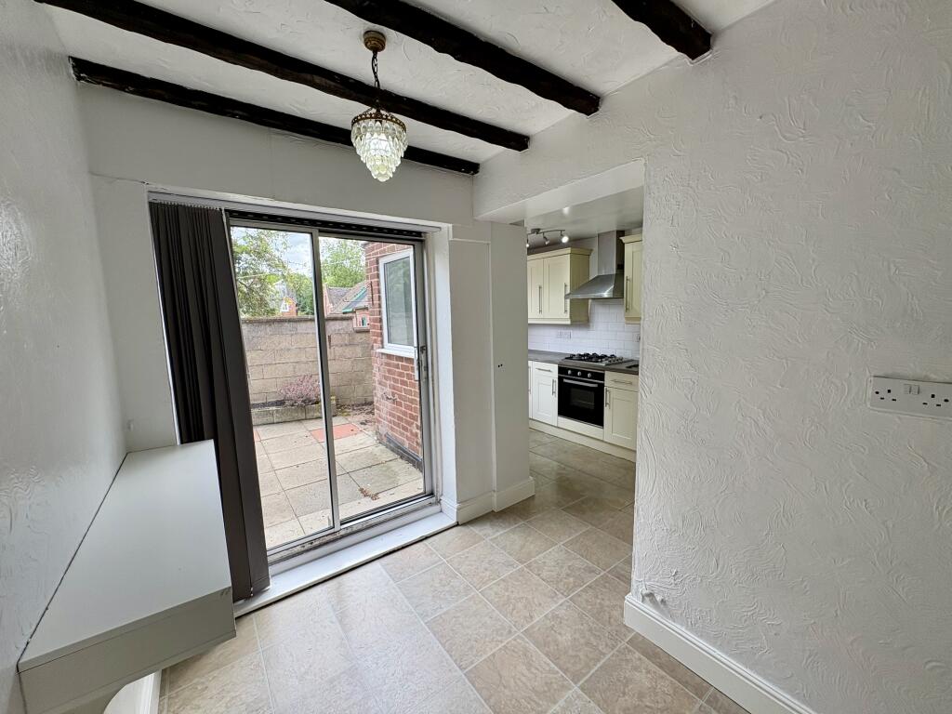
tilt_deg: -6.8
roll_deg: +1.8
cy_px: 357
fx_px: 385
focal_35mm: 14
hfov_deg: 102.1
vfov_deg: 85.7
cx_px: 476
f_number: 2.2
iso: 64
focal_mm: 2.22
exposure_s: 1/155
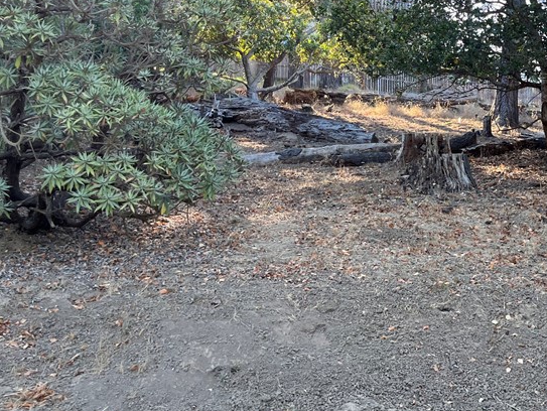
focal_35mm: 49
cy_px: 100
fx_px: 775
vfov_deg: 29.2
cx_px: 510
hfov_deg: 36.1
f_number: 1.6
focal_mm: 5.1
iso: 40
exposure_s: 1/176
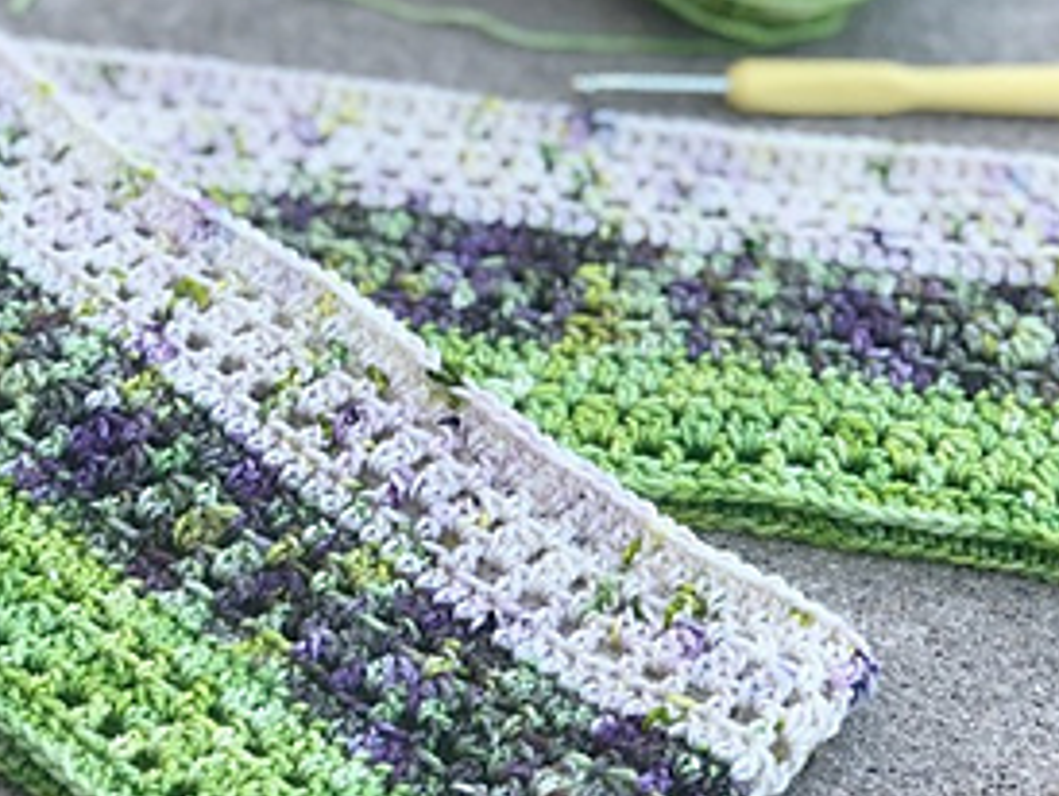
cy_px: 299
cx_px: 371
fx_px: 3184
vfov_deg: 14.2
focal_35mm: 104
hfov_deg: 18.8
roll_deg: -2.2
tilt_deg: -38.3
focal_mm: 6.6
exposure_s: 1/120
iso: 40
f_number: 2.8
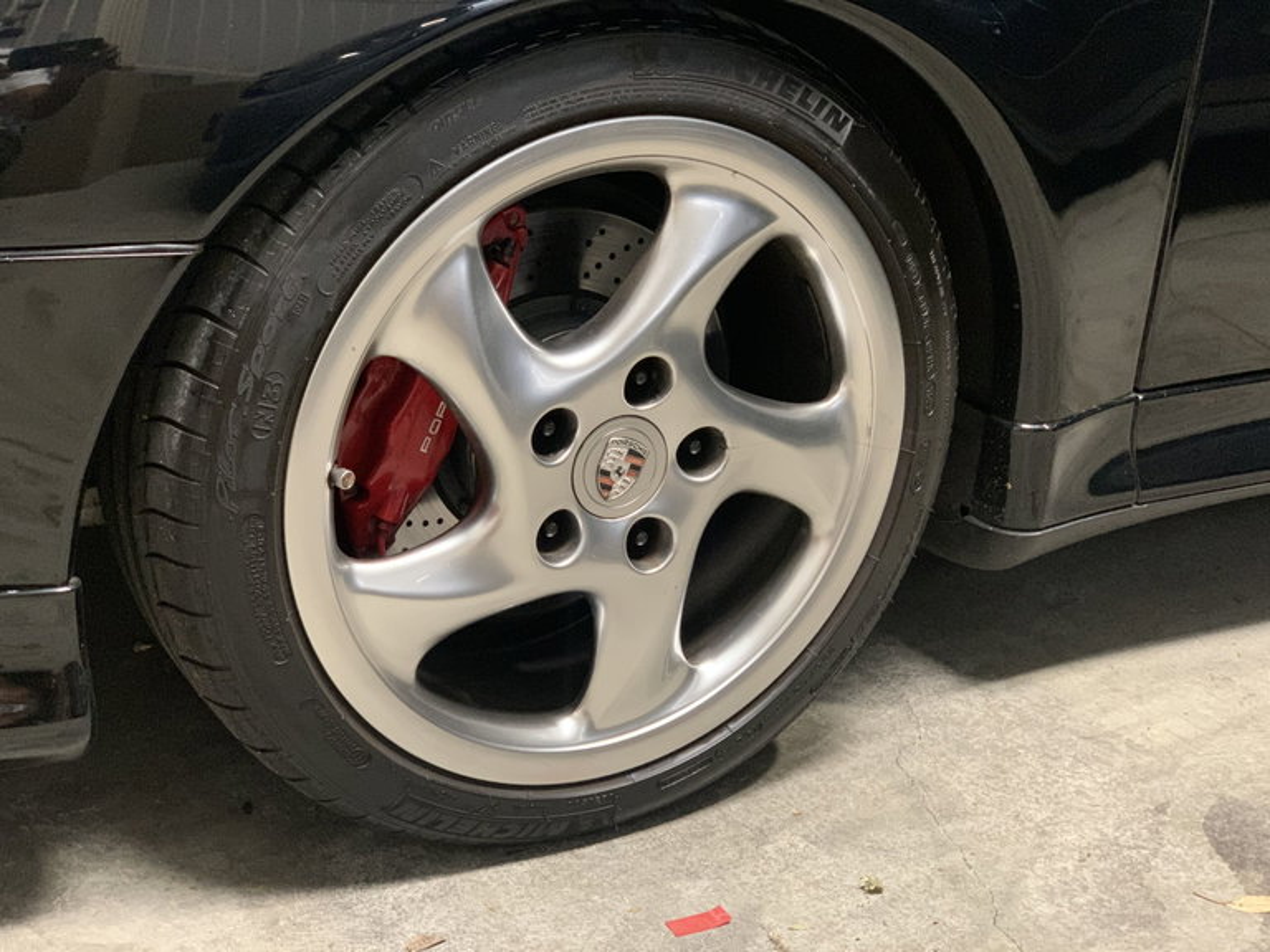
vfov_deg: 28.0
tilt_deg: -23.3
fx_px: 1908
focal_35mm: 52
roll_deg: -3.5
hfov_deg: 36.8
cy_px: 476
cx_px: 635
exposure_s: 1/30
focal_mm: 6
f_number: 2.4
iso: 500
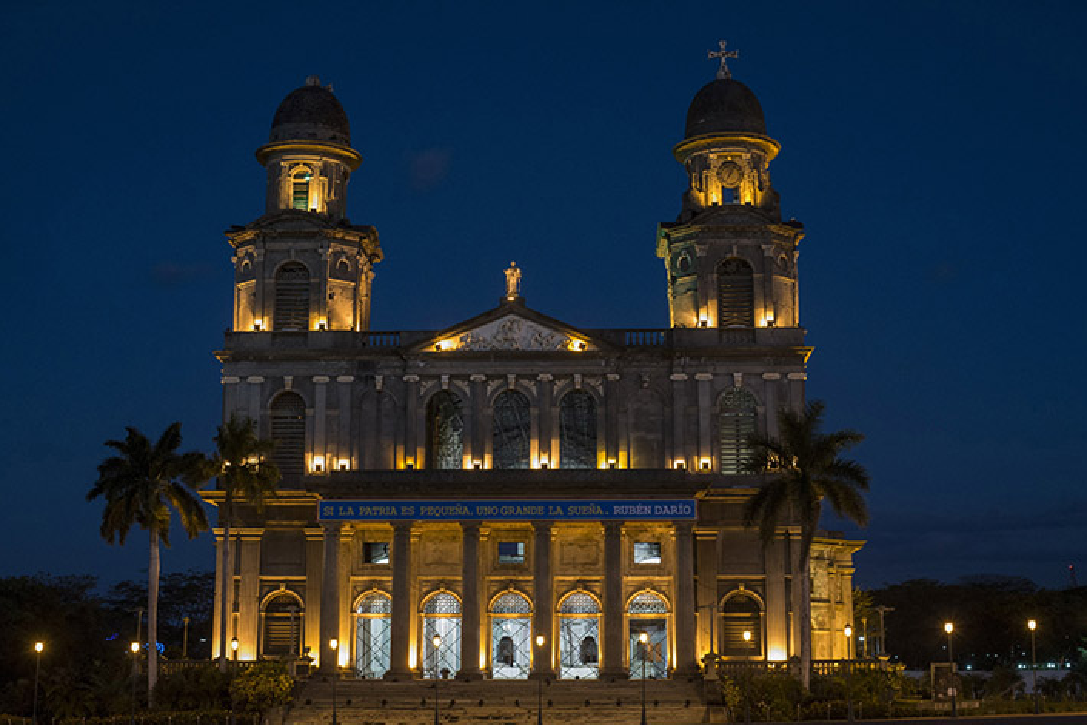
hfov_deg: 38.9
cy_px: 358
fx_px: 1540
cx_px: 553
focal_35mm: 51
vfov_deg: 26.5
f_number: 6.3
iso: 2000
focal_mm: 50
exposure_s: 1/20
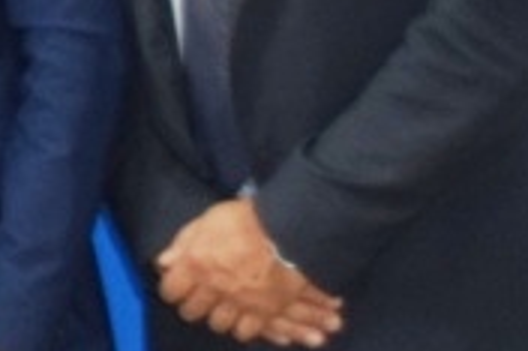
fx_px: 3326
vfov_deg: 6.0
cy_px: -158
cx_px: -846
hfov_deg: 8.2
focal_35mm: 227
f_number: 4.2
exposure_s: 1/60
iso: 1400
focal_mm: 26
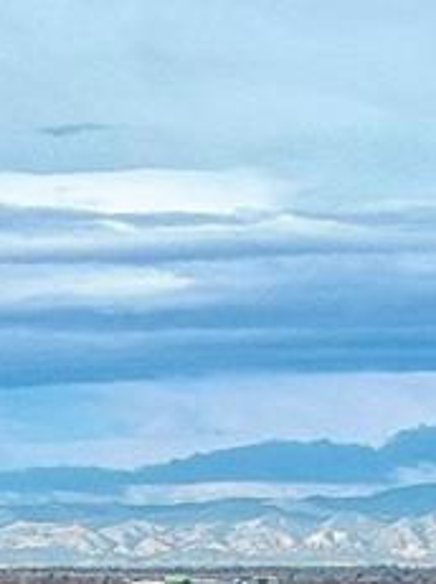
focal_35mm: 194
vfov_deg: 9.4
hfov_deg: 7.6
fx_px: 3264
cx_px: 479
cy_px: 1231
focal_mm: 10.6
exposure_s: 1/3226
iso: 102
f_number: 2.8
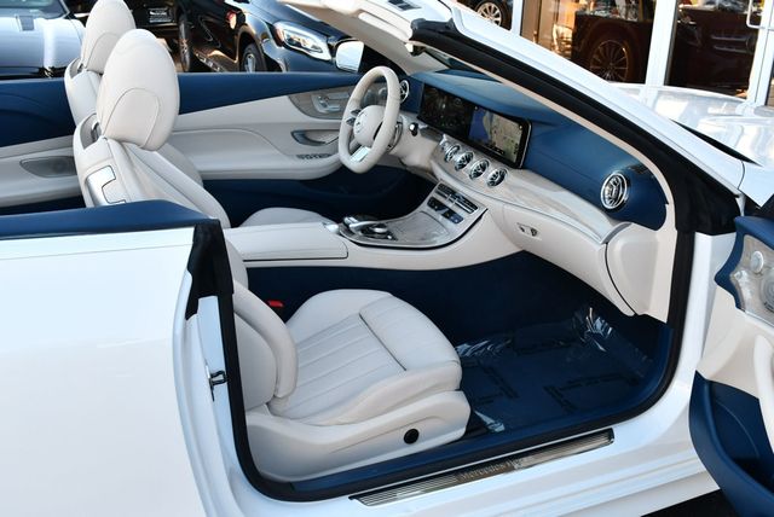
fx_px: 775
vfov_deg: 36.9
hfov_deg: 53.1
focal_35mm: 36
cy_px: 258
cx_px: 387
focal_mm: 18
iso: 400
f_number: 4.5
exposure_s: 1/250
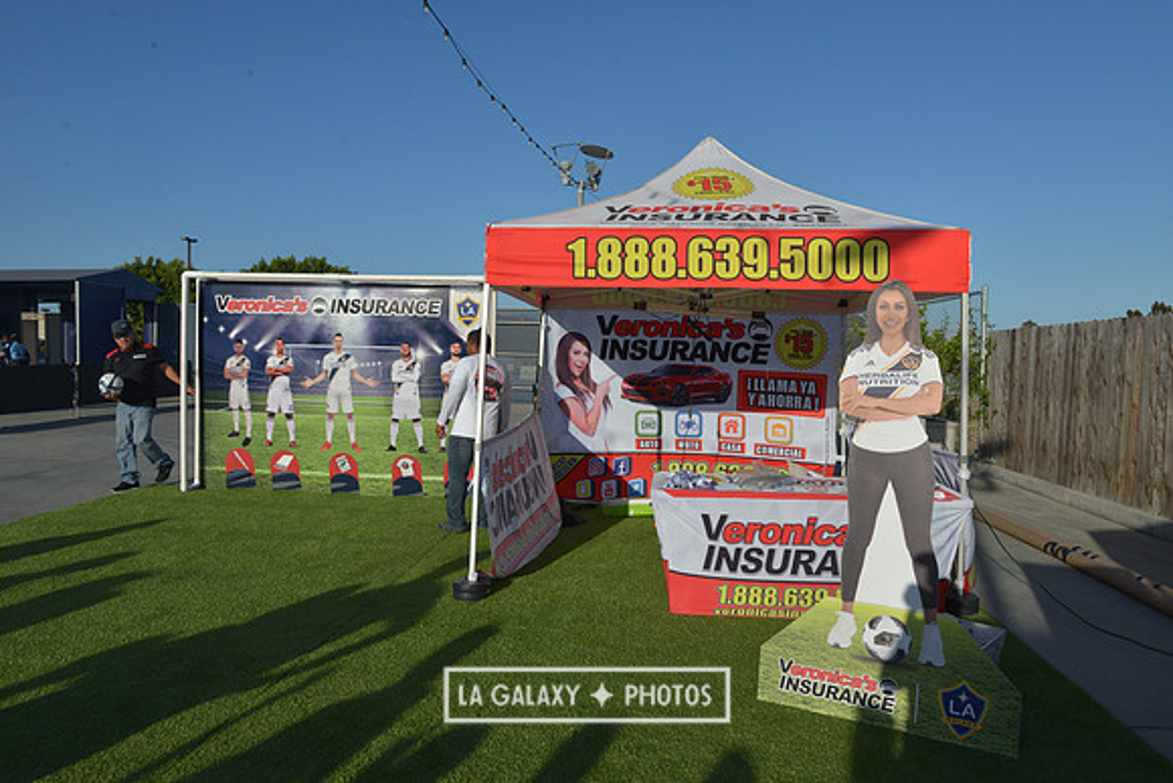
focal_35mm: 24
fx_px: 782
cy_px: 392
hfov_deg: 73.7
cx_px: 586
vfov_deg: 53.2
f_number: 14
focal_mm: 24
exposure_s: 1/800
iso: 400
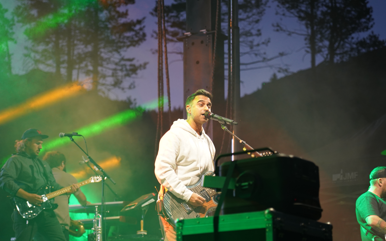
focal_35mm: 108
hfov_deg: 19.3
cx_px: 193
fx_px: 1136
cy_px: 129
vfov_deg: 12.1
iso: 1600
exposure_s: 1/160
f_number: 4
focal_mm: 105
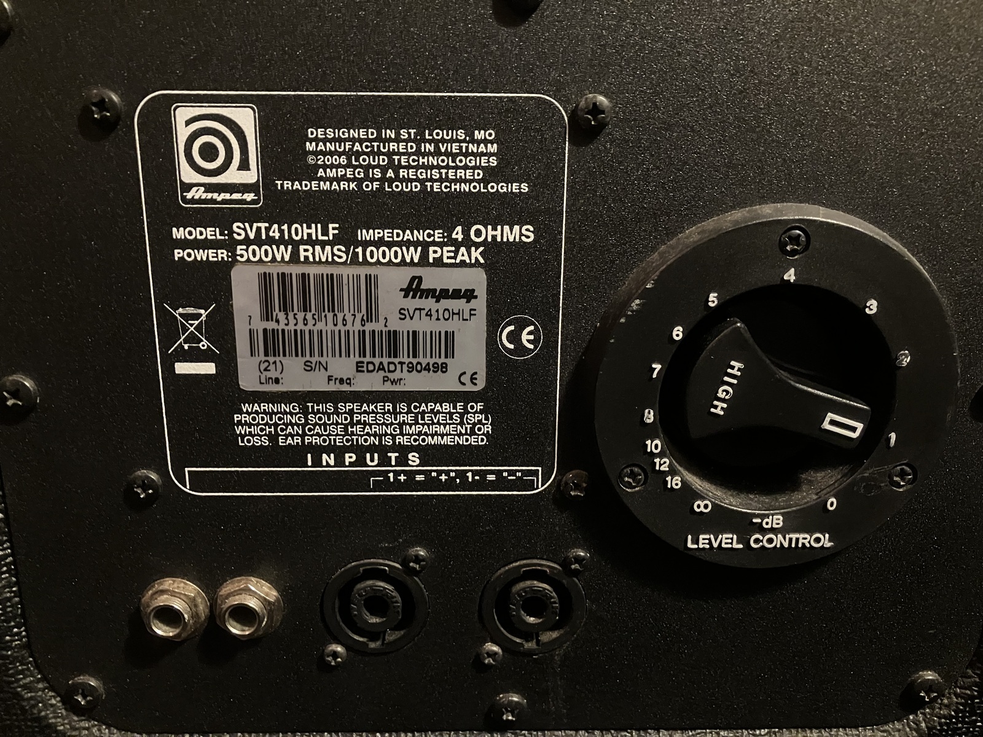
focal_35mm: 28
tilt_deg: -16.1
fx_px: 795
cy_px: 368
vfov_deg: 49.7
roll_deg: -0.5
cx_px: 492
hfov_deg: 63.4
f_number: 1.8
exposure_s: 1/15
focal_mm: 3.99
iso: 1250
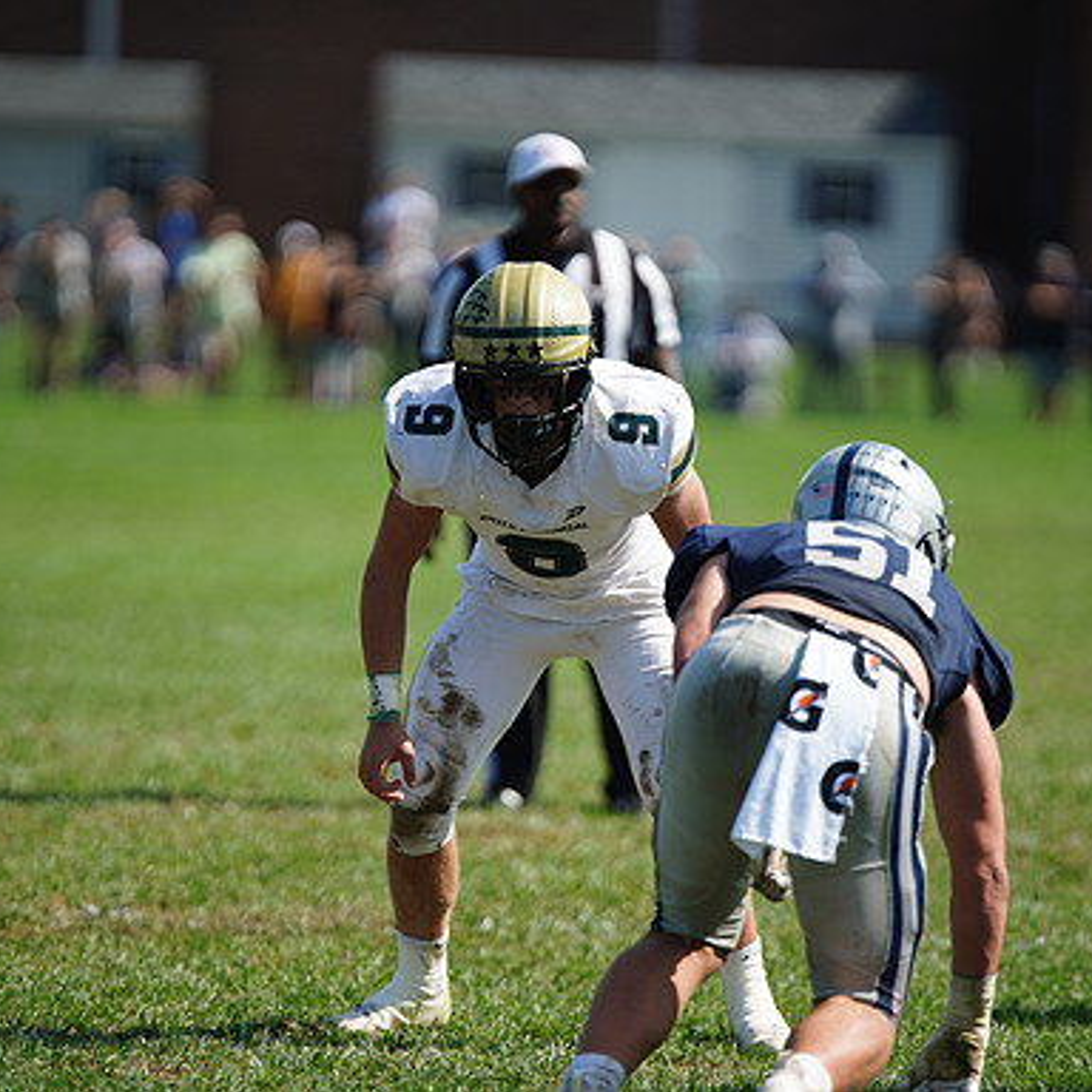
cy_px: 545
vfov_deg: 4.6
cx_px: 552
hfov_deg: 4.6
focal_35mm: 385
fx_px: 13741
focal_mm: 300
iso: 400
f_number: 2.8
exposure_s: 1/5000
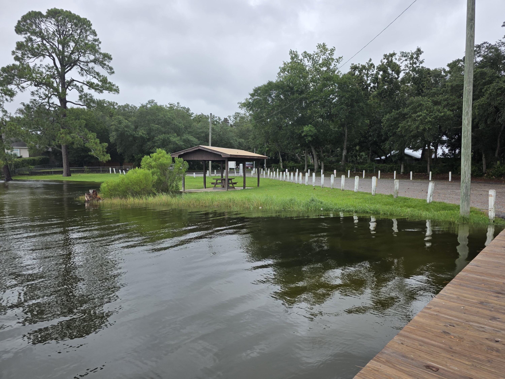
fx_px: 336
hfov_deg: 73.9
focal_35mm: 23
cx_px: 252
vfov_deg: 58.9
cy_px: 190
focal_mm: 6.3
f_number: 1.7
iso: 80
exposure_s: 1/2600
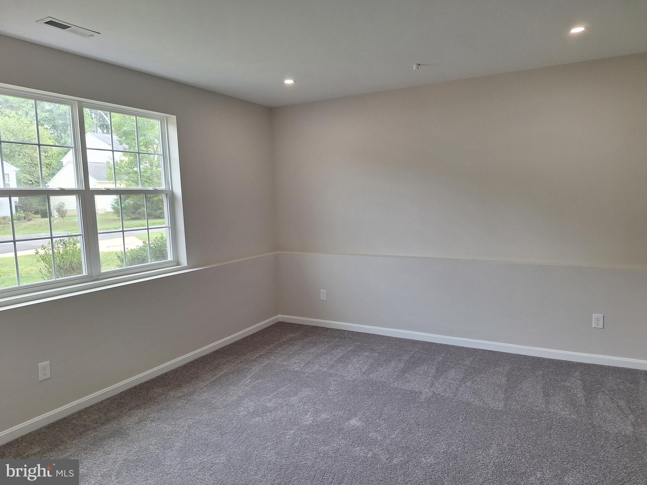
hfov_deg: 73.9
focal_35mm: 23
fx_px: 430
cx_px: 324
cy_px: 242
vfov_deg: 58.9
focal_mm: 5.54
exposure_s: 1/131
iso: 40
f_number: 1.8
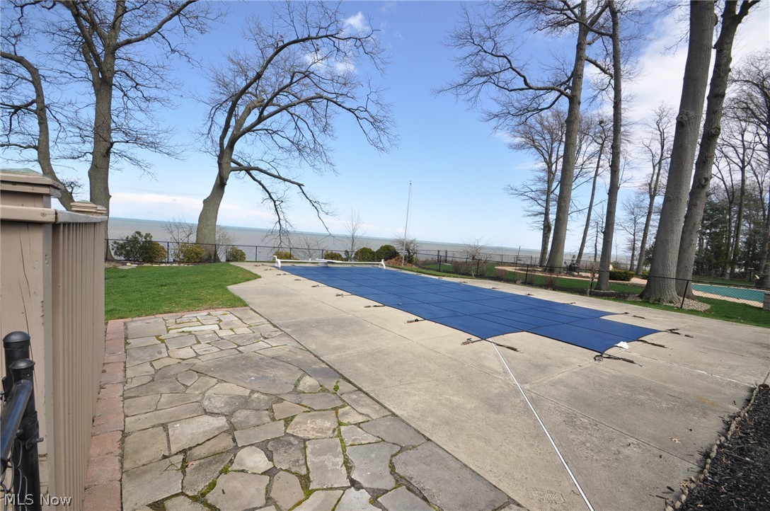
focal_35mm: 15
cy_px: 256
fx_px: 320
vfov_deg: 77.1
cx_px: 385
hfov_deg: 100.5
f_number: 11
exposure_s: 1/400
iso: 400
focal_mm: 10
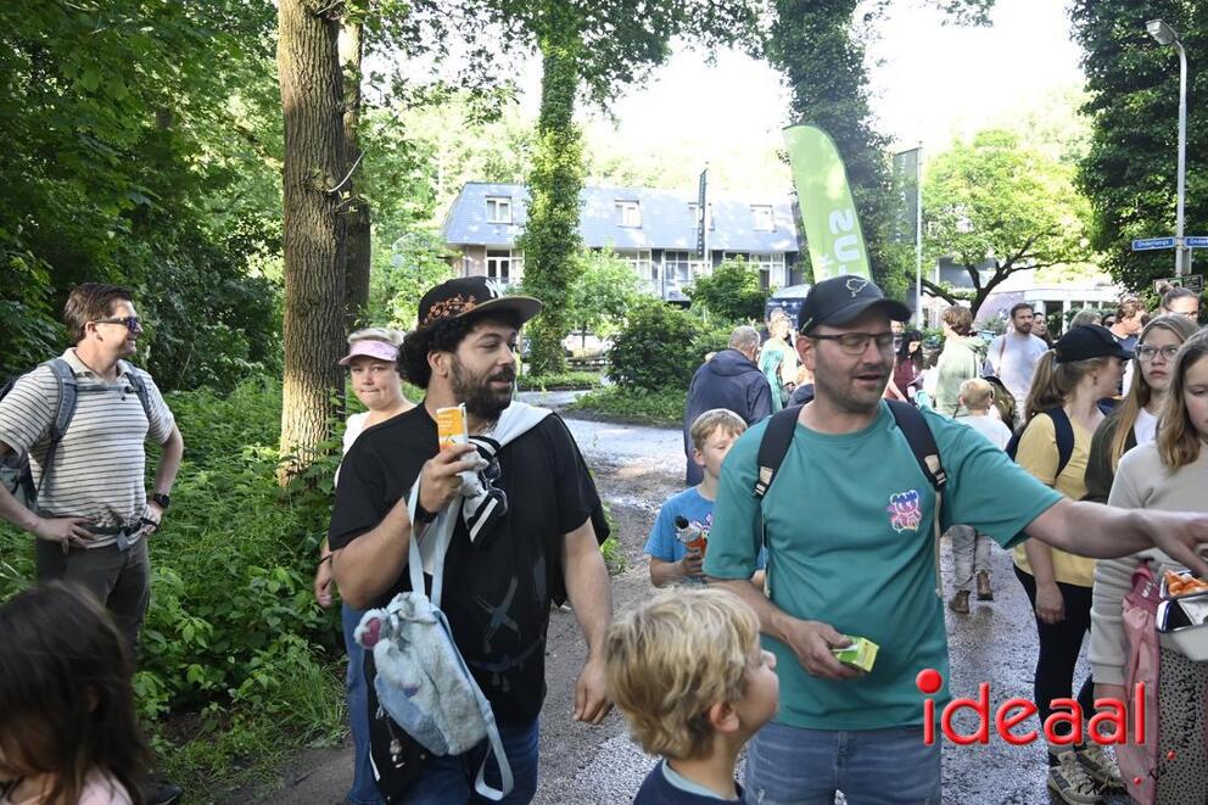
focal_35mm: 30
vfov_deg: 43.6
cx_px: 604
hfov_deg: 61.9
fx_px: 1006
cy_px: 402
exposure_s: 1/125
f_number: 3.5
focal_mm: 20
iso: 400
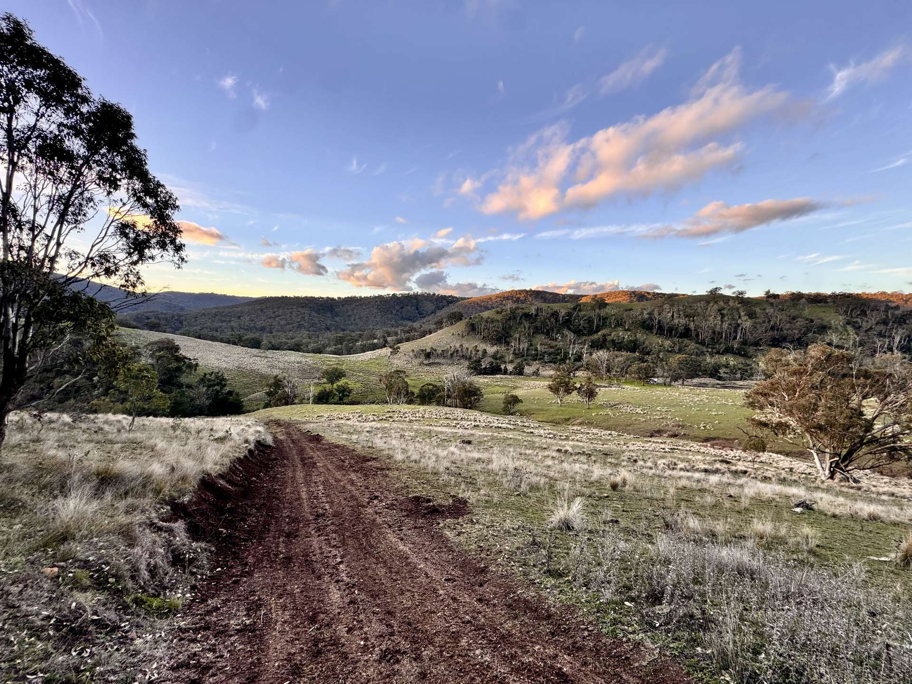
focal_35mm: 14
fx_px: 369
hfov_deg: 102.1
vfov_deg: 85.7
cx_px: 456
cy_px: 342
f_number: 2.2
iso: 40
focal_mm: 2.22
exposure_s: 1/235
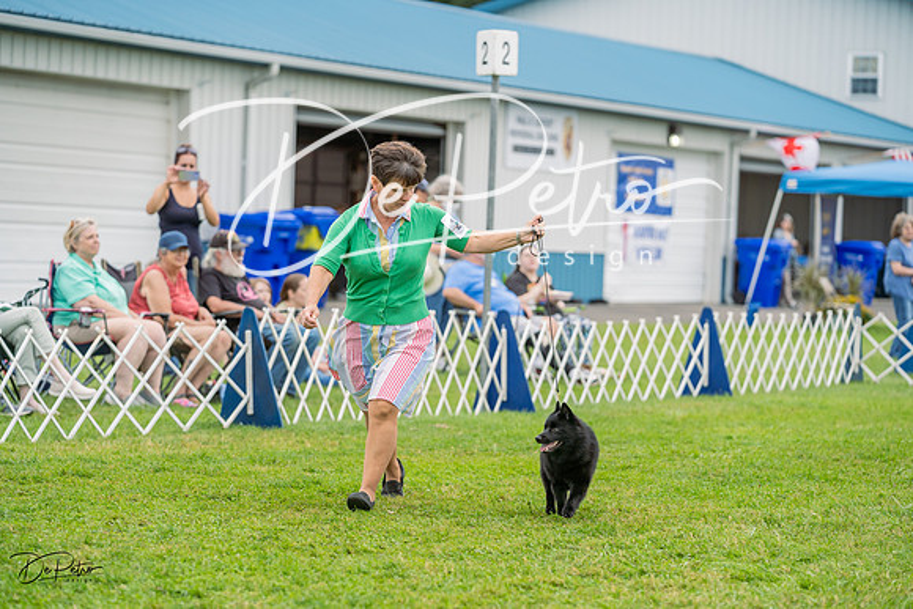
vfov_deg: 11.0
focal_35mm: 125
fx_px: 3171
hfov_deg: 16.4
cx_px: 456
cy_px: 304
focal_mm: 125
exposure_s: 1/1250
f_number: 3.5
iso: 400
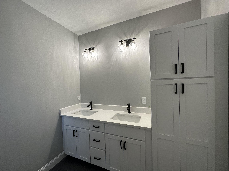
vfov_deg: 85.7
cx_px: 114
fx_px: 93
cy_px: 86
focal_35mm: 14
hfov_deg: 102.1
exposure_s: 1/120
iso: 100
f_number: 2.2
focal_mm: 2.22
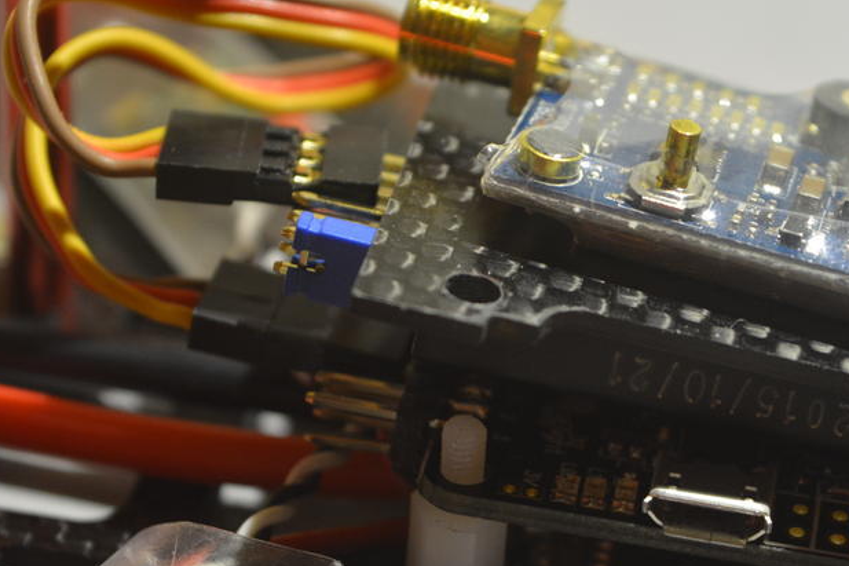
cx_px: 649
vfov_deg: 10.2
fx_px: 3155
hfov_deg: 15.3
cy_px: 359
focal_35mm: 134
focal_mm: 55
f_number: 5.6
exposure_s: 1/30
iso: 900
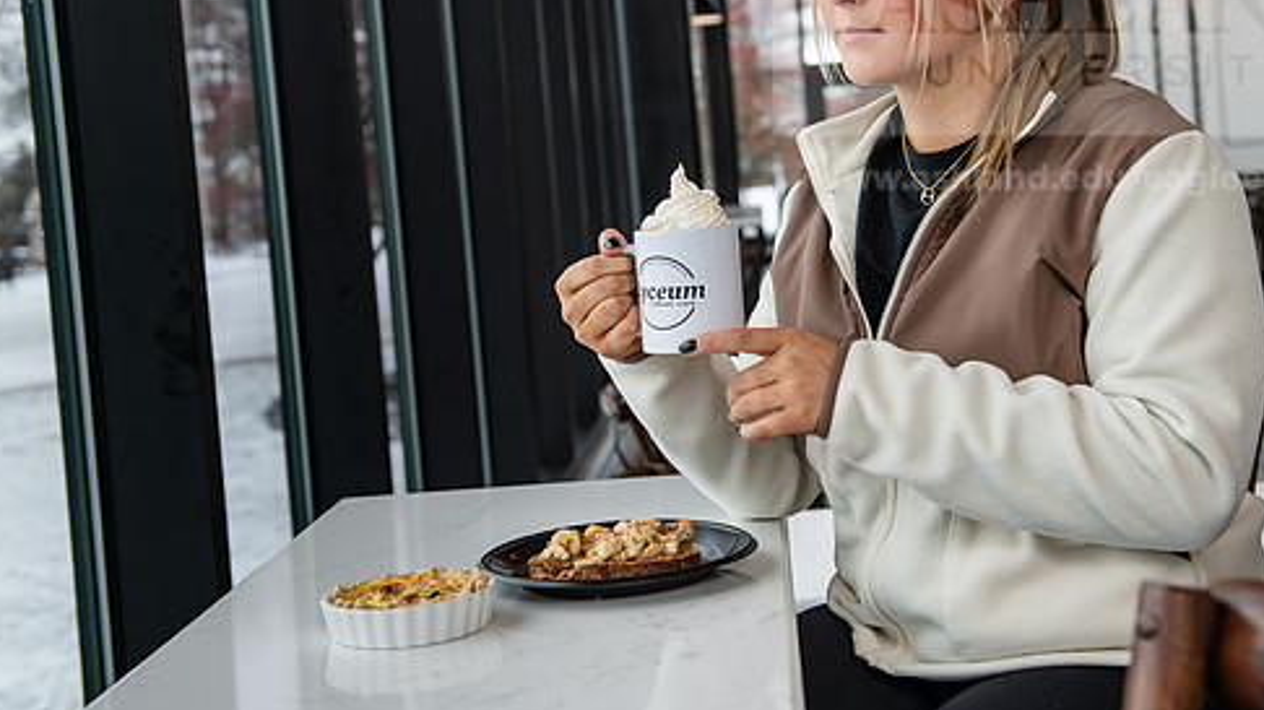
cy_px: 233
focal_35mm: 55
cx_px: 694
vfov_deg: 21.7
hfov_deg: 37.8
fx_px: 1843
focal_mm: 44
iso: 320
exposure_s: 1/200
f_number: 4
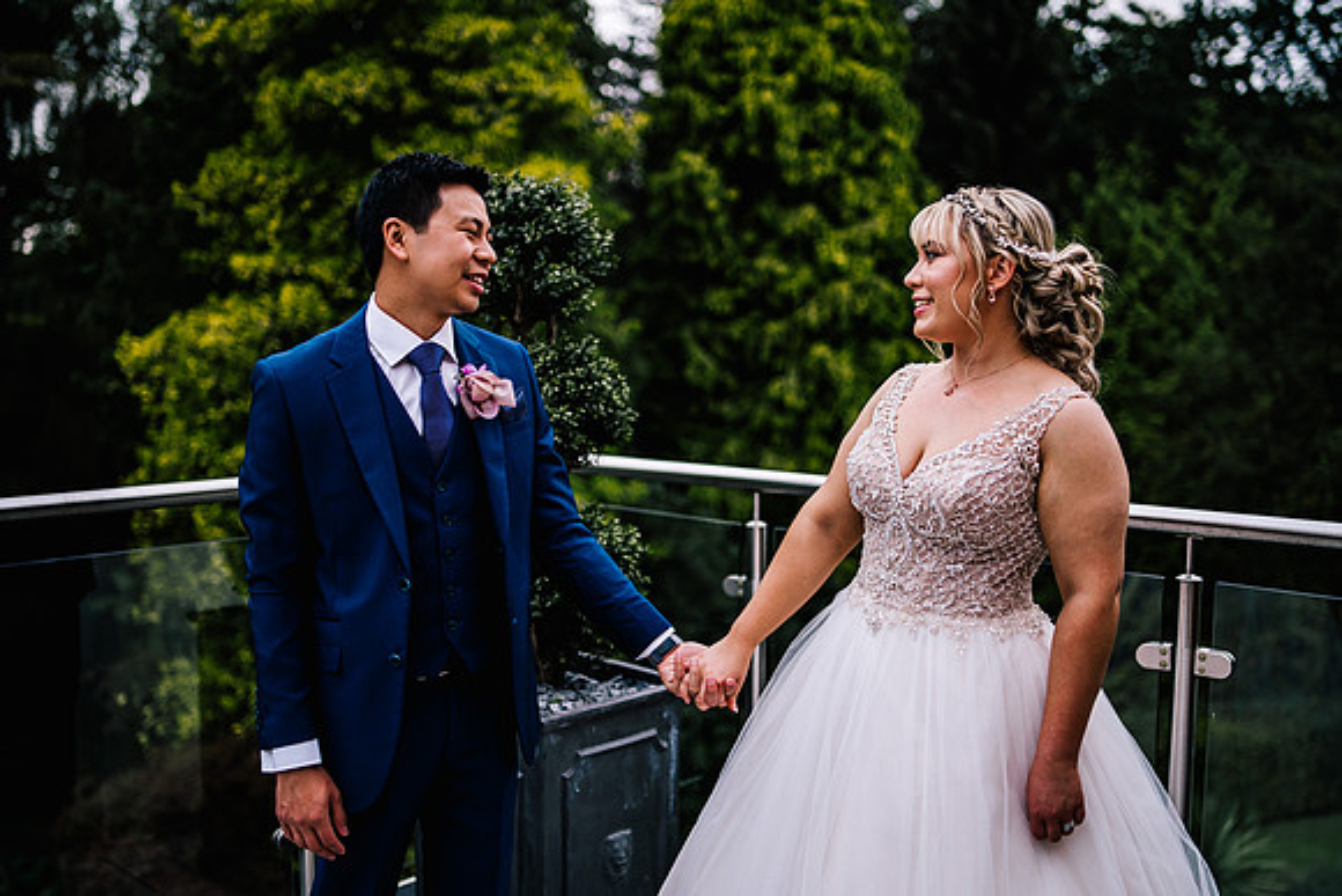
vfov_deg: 36.2
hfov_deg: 52.3
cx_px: 671
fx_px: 1368
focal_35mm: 37
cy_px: 448
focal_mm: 35
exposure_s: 1/250
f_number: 1.4
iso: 125
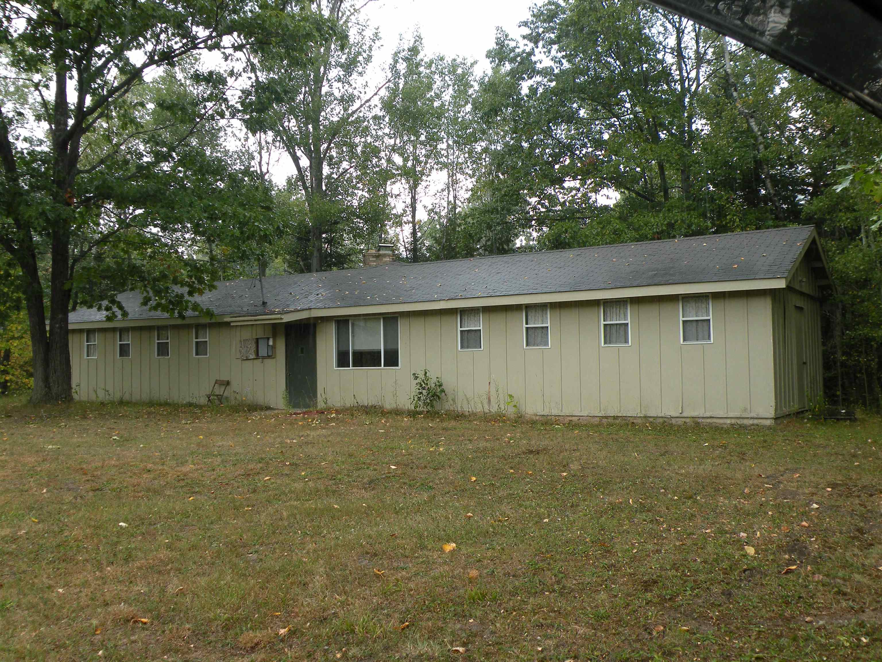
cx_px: 441
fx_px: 841
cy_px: 331
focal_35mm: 33
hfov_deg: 55.4
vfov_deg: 42.9
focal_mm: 5.8
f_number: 4
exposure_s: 1/105
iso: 64
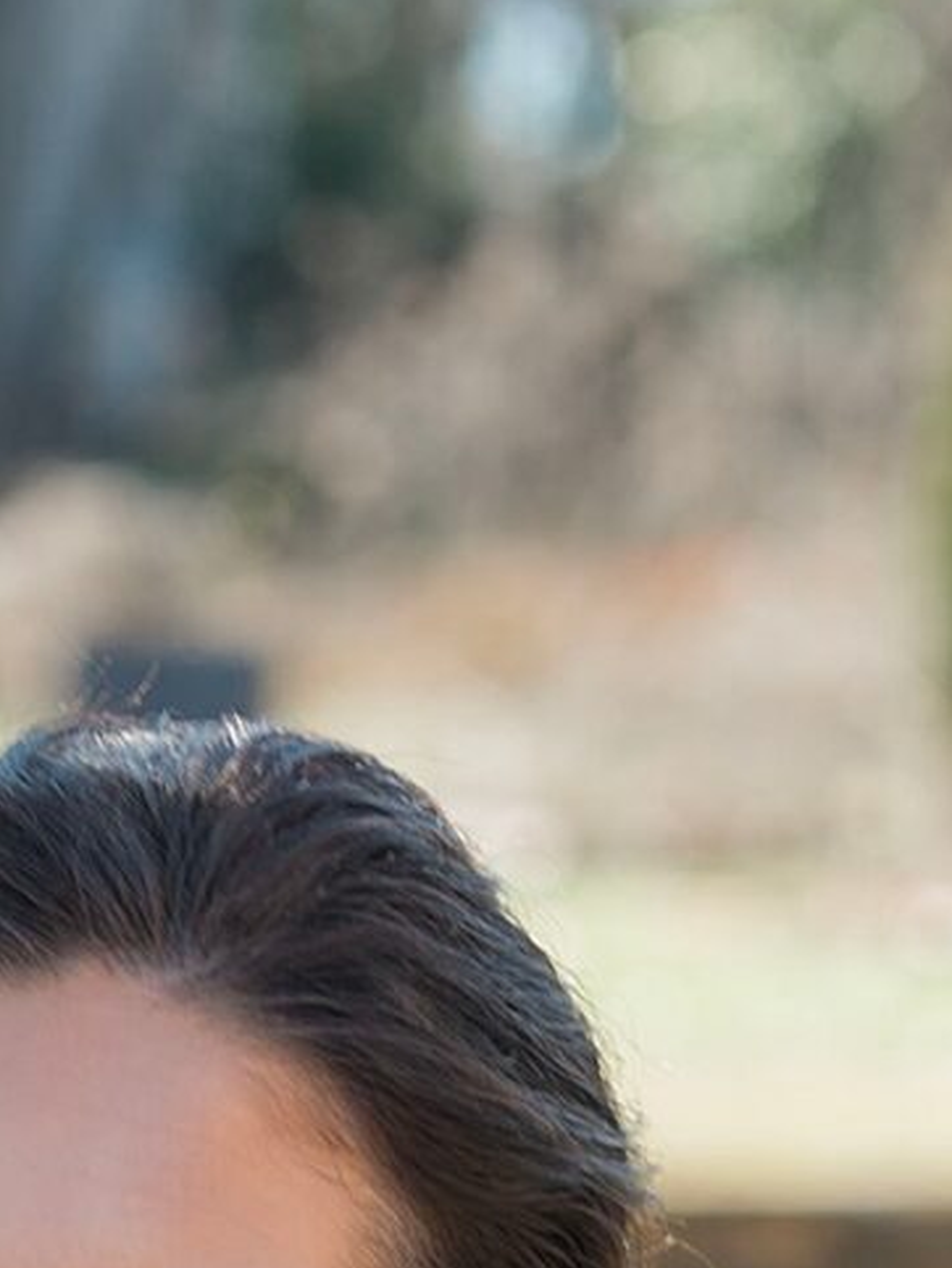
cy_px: 2512
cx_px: -753
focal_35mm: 255
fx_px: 9342
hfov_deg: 5.7
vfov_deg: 7.5
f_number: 2.8
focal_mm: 50
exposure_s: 1/200
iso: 64
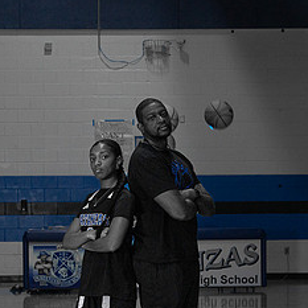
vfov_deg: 18.0
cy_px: 221
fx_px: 966
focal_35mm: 96
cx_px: 147
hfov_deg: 18.1
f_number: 4
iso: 640
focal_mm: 38
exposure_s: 1/200
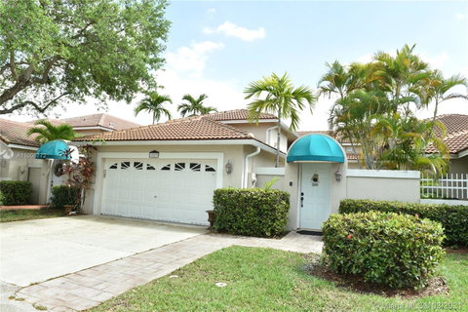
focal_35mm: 24
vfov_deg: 53.1
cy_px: 156
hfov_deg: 73.7
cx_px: 234
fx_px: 312
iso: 200
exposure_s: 1/125
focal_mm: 24
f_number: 8
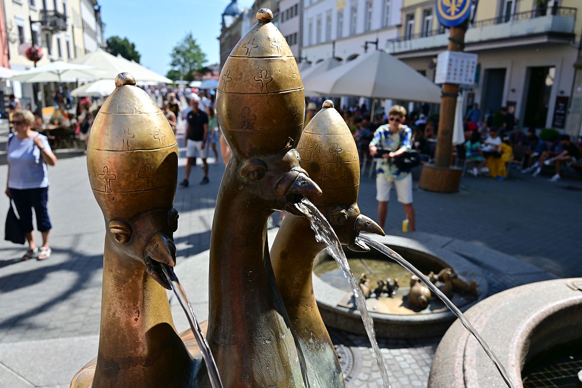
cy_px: 194
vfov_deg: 49.6
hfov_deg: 69.4
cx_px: 291
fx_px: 420
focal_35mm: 26
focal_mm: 26
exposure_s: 1/200
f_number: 7.1
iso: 64
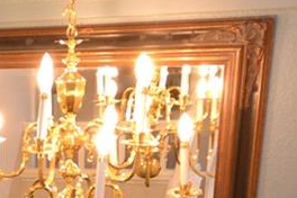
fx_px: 751
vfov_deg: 13.8
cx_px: -65
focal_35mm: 91
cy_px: 325
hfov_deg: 20.8
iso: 450
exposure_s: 1/60
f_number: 4
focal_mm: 10
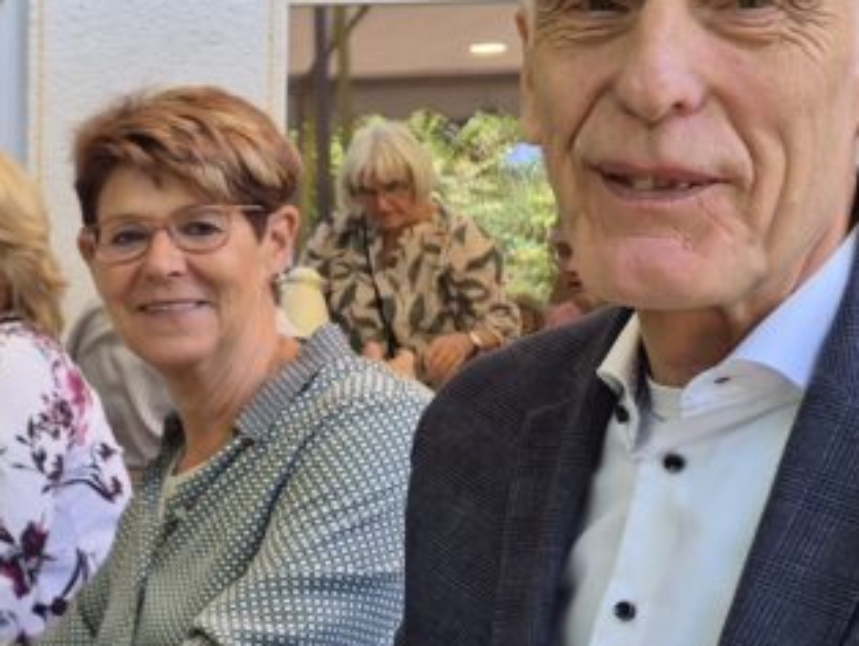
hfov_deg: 21.6
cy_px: 380
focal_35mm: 75
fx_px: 1863
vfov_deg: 19.6
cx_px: -446
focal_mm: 5.4
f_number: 1.8
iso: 40
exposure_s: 1/180
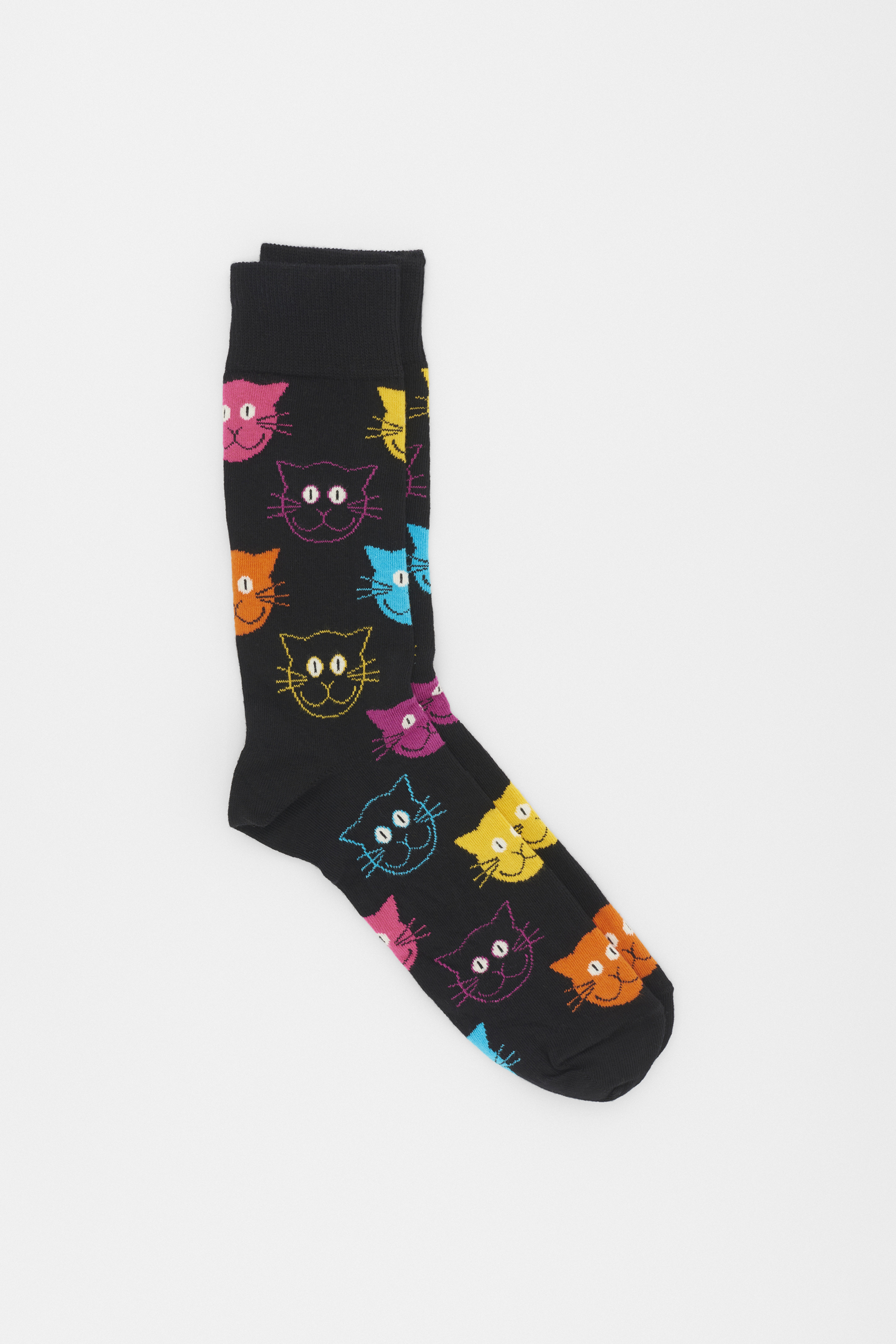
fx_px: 1867
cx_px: 448
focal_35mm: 50
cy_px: 672
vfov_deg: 39.6
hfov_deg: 27.0
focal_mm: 50
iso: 200
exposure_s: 1/200
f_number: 8
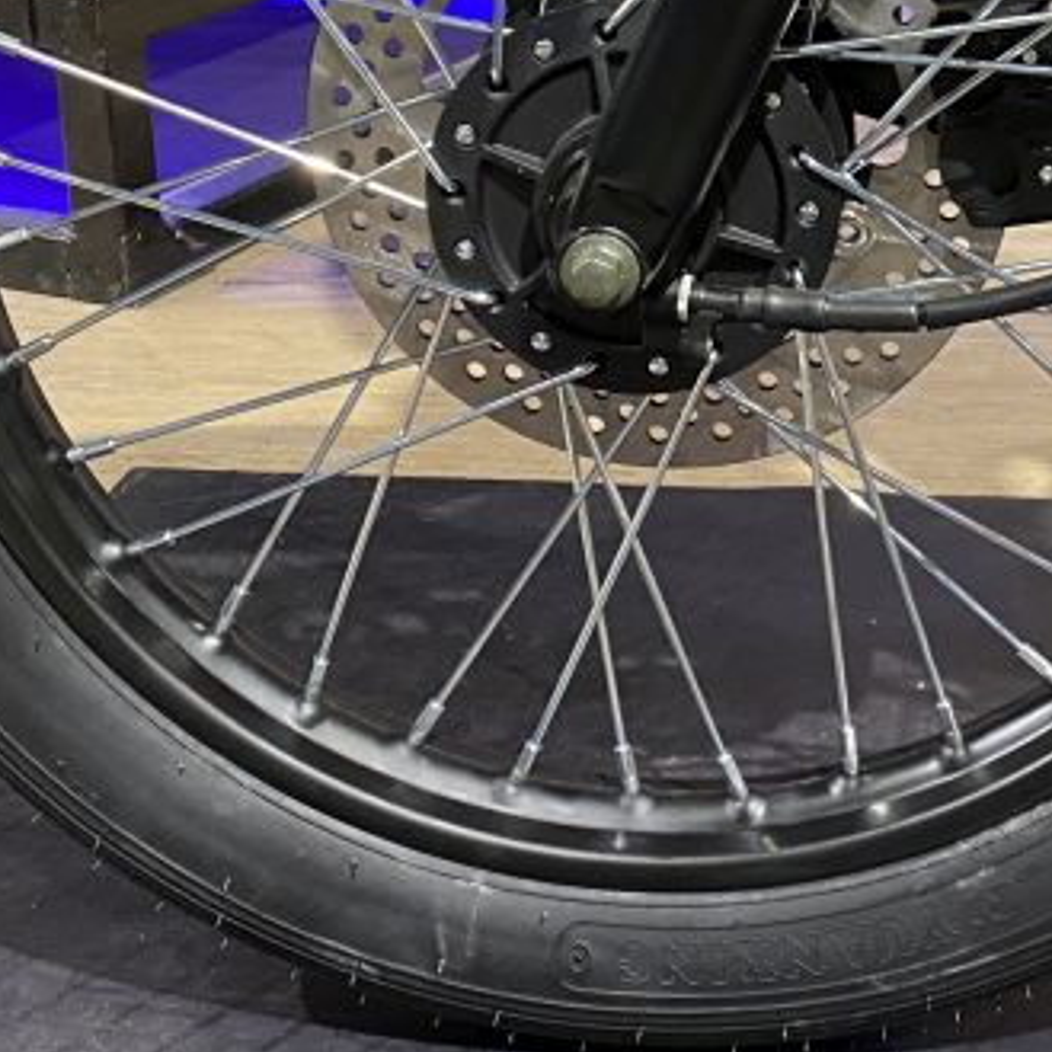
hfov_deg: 23.1
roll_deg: +1.5
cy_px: 107
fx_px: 2544
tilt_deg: -15.9
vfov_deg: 22.8
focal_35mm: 74
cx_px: 806
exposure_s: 1/50
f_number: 1.8
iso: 160
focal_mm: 4.25
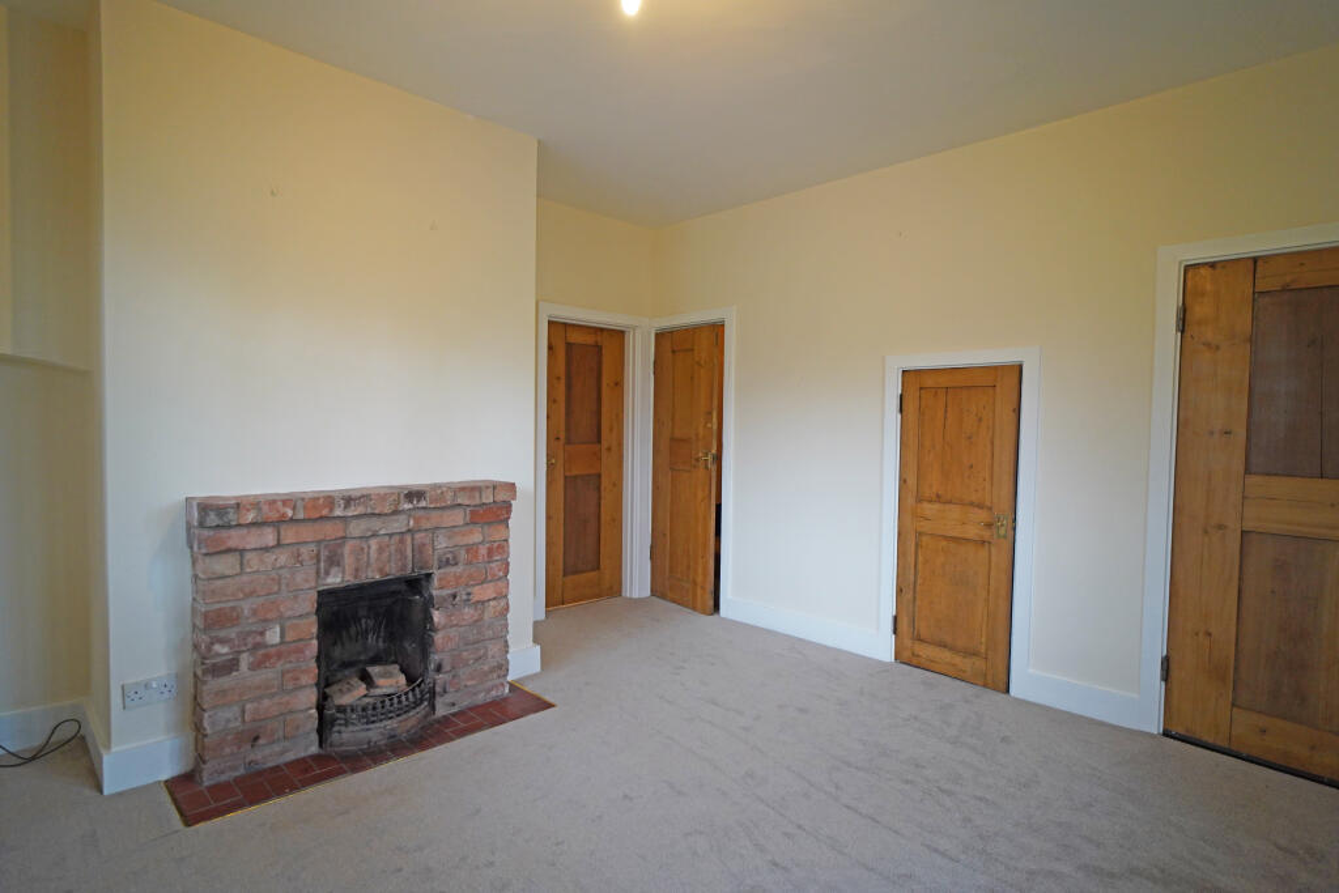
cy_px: 446
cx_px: 670
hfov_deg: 90.0
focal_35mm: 18
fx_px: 670
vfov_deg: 67.4
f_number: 3.2
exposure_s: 1/160
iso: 1600
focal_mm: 18
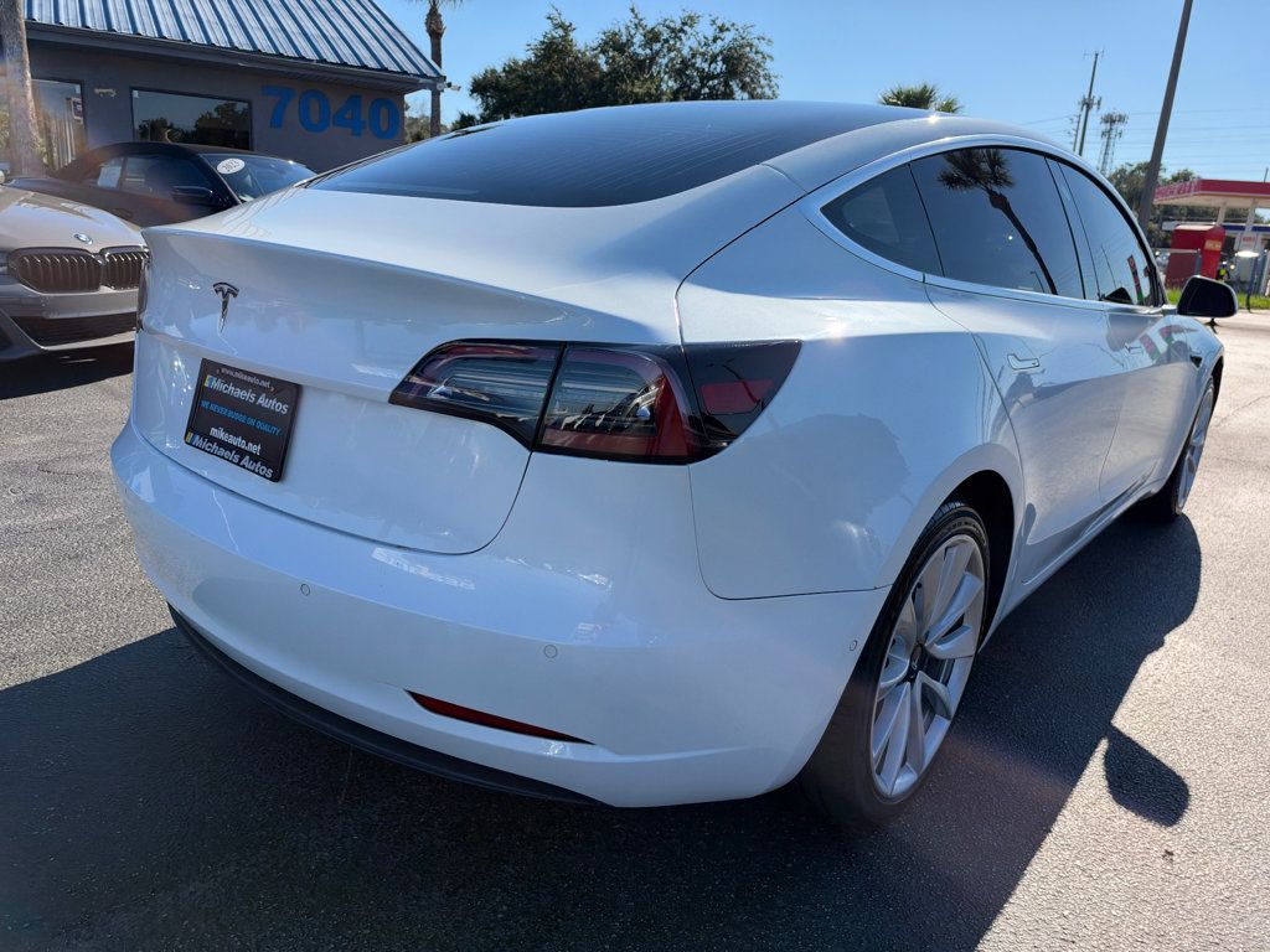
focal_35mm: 24
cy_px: 476
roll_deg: -3.9
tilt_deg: -17.3
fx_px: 881
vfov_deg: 56.8
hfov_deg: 71.6
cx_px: 635
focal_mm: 6.93
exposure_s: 1/4098
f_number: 1.48
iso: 64
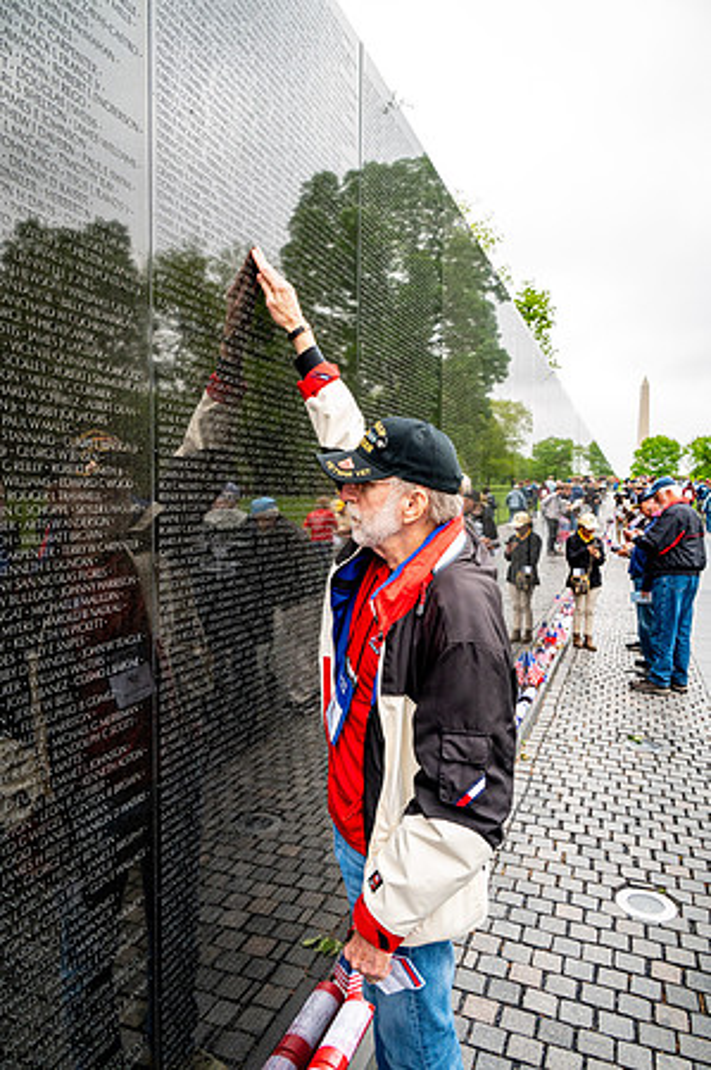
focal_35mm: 24
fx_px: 713
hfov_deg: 53.0
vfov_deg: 73.8
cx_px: 356
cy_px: 535
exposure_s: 1/640
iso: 1000
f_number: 8
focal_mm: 24
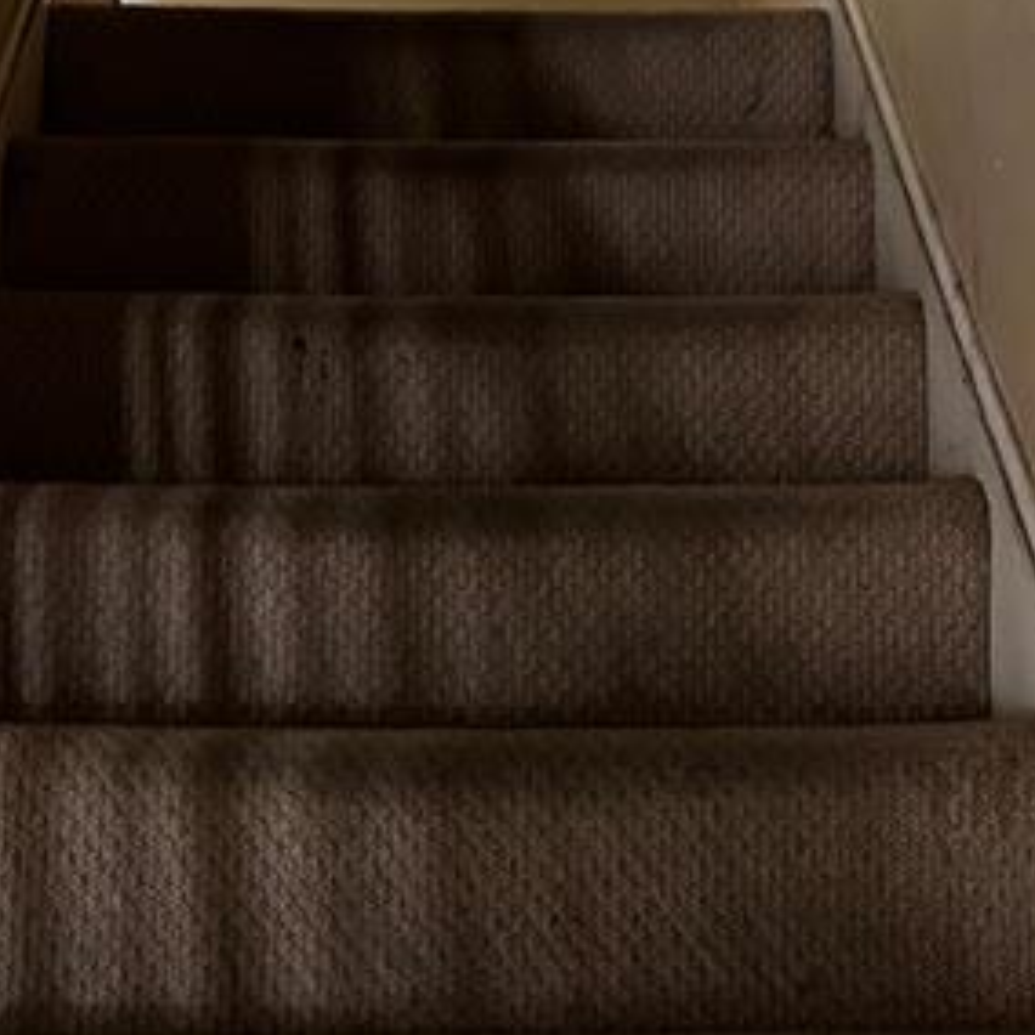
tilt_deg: +19.4
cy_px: -200
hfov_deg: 20.9
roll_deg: +0.7
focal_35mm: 83
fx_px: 2808
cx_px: 510
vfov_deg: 19.7
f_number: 1.6
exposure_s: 1/45
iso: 500
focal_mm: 5.96
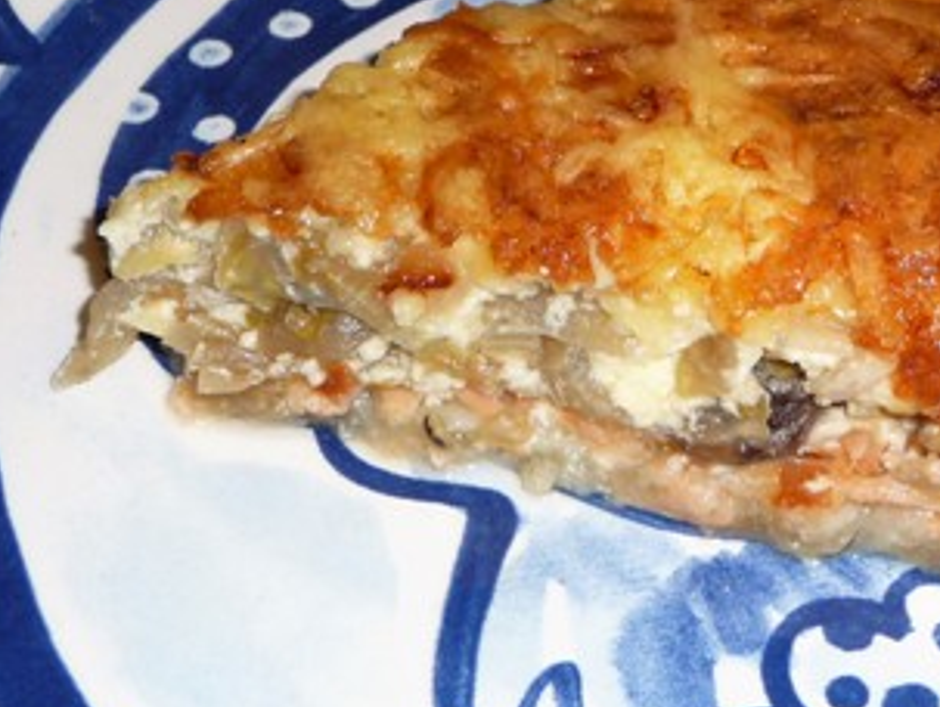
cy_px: 248
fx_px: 3154
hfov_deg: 16.7
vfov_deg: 12.8
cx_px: 841
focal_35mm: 116
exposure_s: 1/30
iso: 100
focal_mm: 9.3
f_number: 4.3
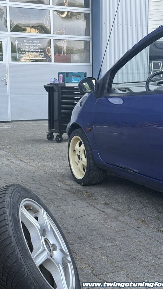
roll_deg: -0.8
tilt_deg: -8.4
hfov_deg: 22.6
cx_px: 81
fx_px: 407
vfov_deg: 39.2
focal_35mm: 53
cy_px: 144
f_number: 1.78
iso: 64
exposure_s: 1/434
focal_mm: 6.76
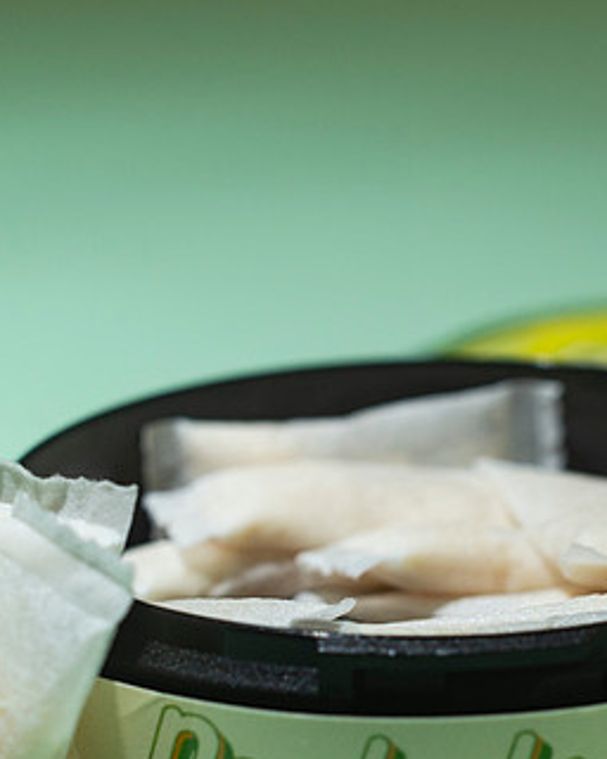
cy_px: 564
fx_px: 2874
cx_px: 420
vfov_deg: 15.0
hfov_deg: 12.0
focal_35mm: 128
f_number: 8
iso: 400
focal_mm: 50
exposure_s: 1/60
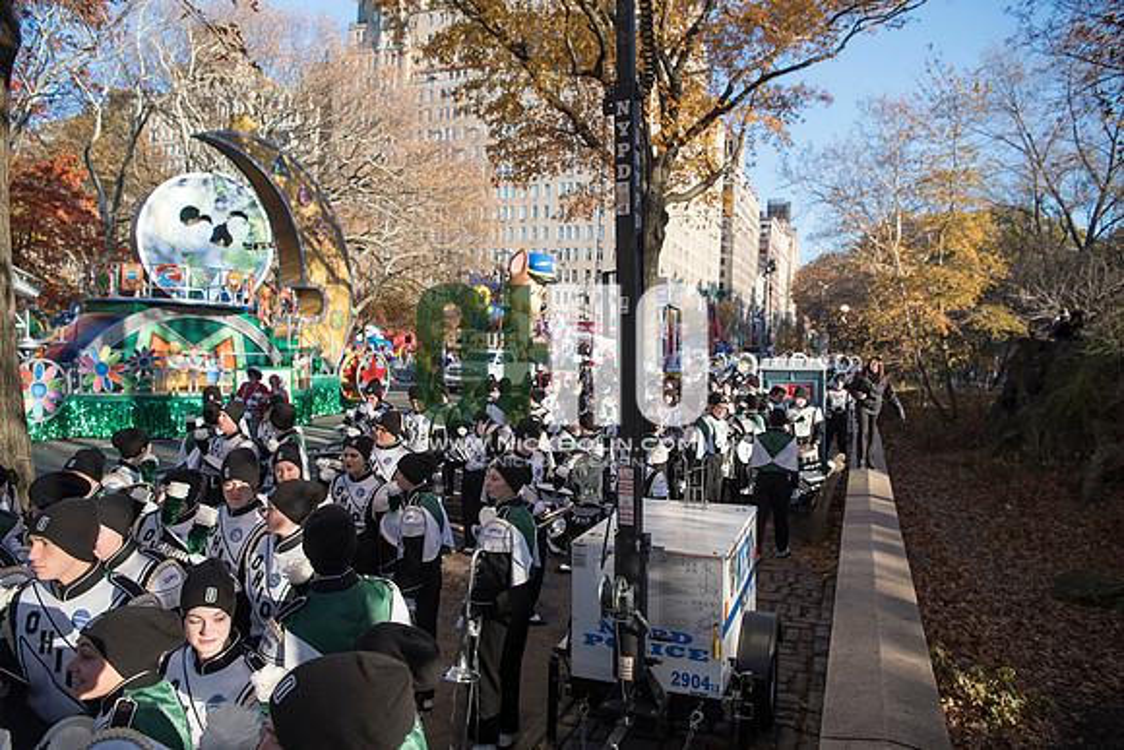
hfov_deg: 73.7
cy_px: 375
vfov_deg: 53.2
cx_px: 562
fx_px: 749
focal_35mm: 24
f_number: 4
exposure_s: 1/1250
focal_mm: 24
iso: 320
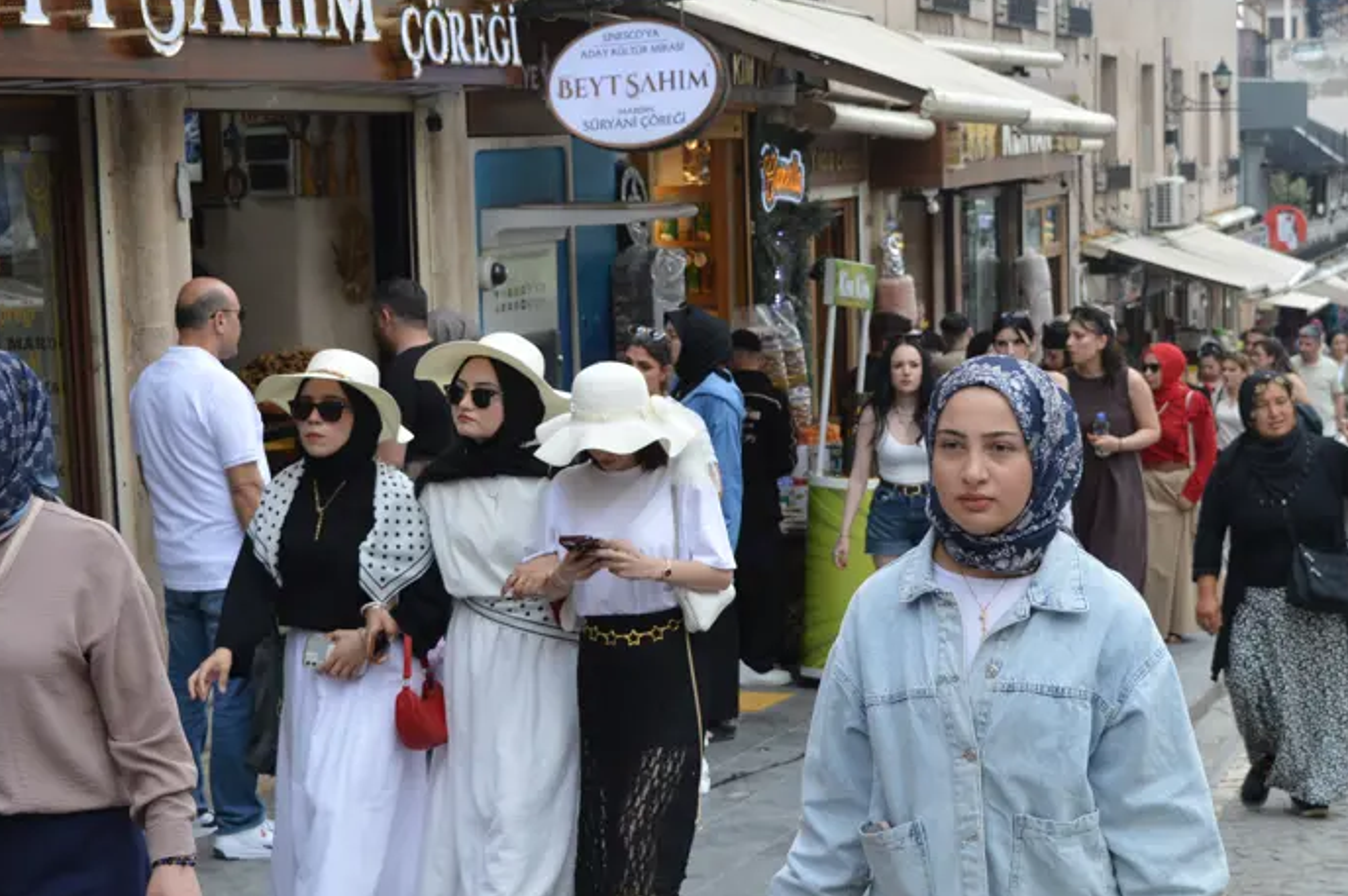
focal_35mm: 73
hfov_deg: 27.6
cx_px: 836
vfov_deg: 18.6
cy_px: 501
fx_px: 2731
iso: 100
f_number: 6.3
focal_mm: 38
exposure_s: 1/160
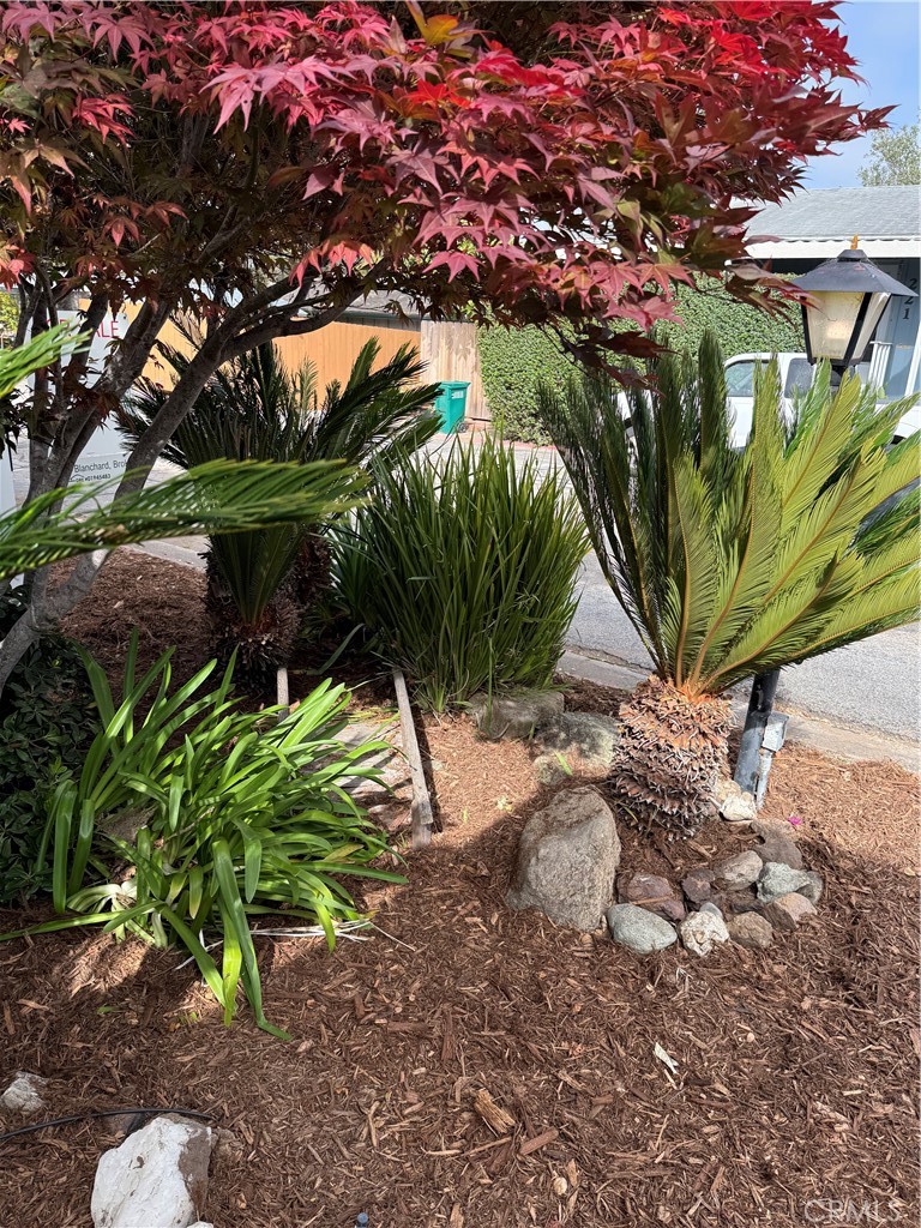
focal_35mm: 24
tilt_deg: -19.0
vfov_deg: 71.6
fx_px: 851
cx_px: 460
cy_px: 614
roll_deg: -3.1
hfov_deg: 56.8
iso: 100
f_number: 1.78
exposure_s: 1/1174
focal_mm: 6.76
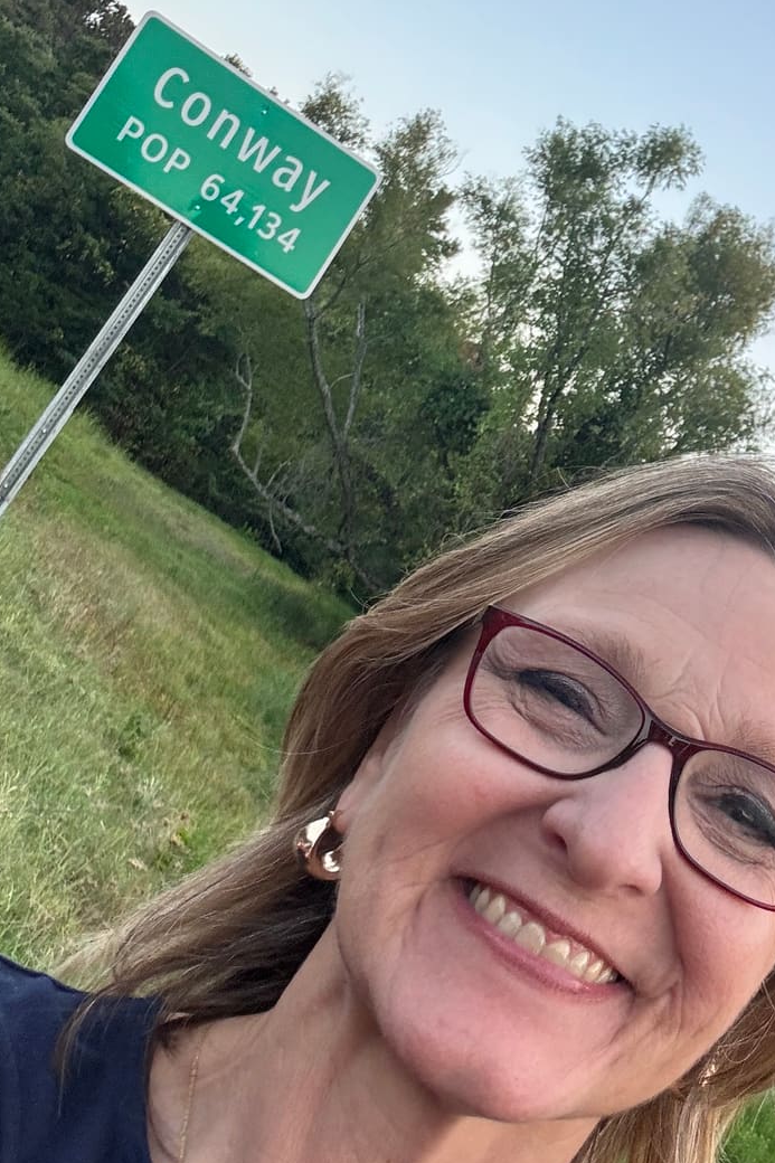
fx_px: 1550
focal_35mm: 48
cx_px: 574
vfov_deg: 41.0
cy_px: 497
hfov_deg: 27.7
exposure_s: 1/66
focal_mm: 2.69
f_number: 1.9
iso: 80
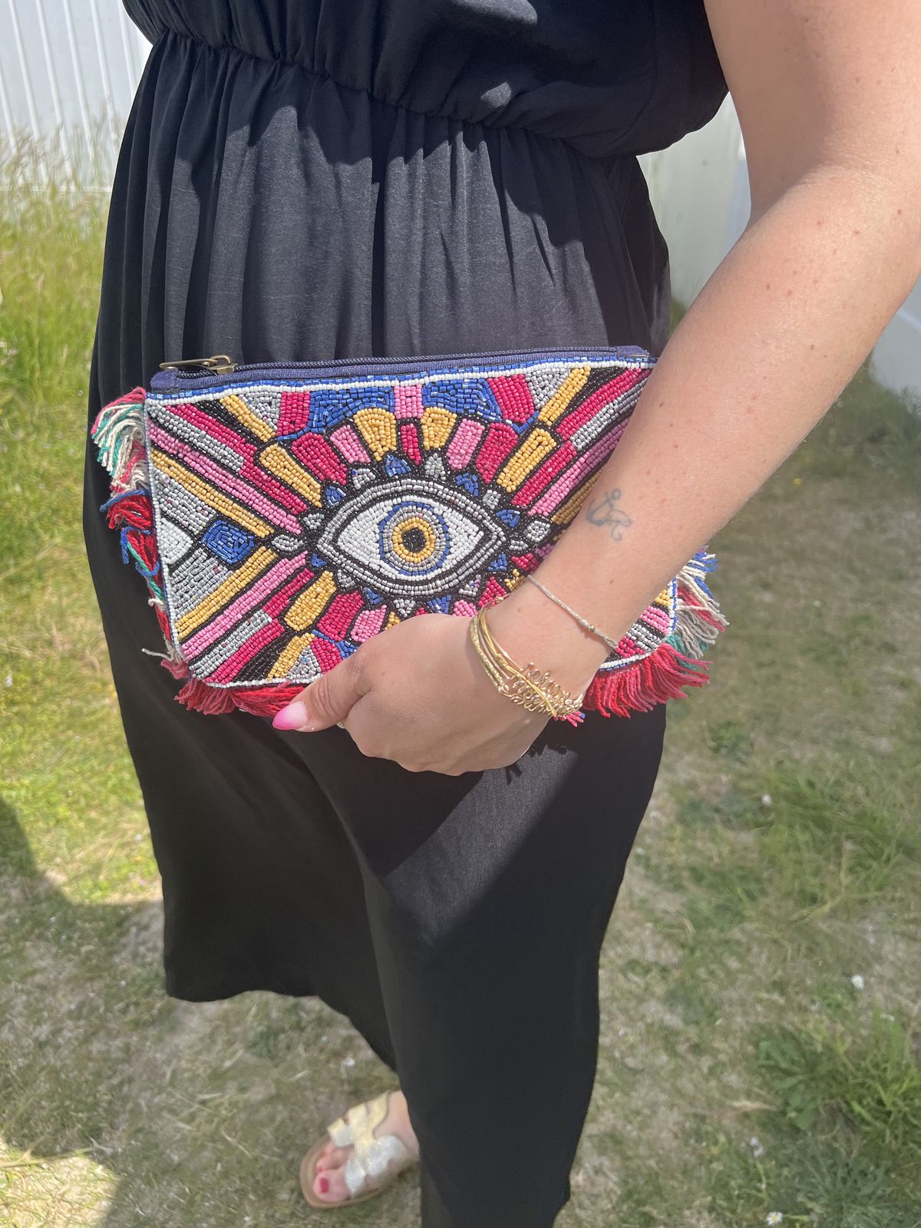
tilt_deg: -31.9
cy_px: 614
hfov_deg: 53.1
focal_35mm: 26
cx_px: 460
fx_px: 922
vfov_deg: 67.3
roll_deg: +0.8
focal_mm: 5.7
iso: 50
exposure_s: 1/2513
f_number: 1.5
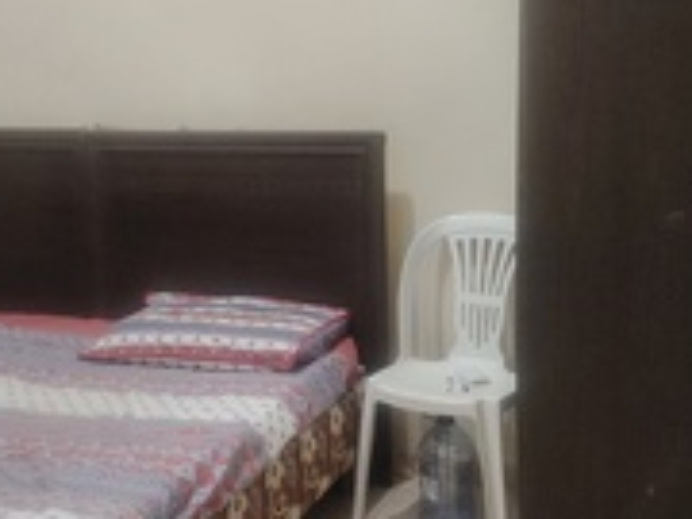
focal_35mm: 61
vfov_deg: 24.0
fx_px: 1219
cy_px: 256
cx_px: 271
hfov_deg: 31.6
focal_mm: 5.25
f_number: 1.75
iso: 5800
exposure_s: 1/120
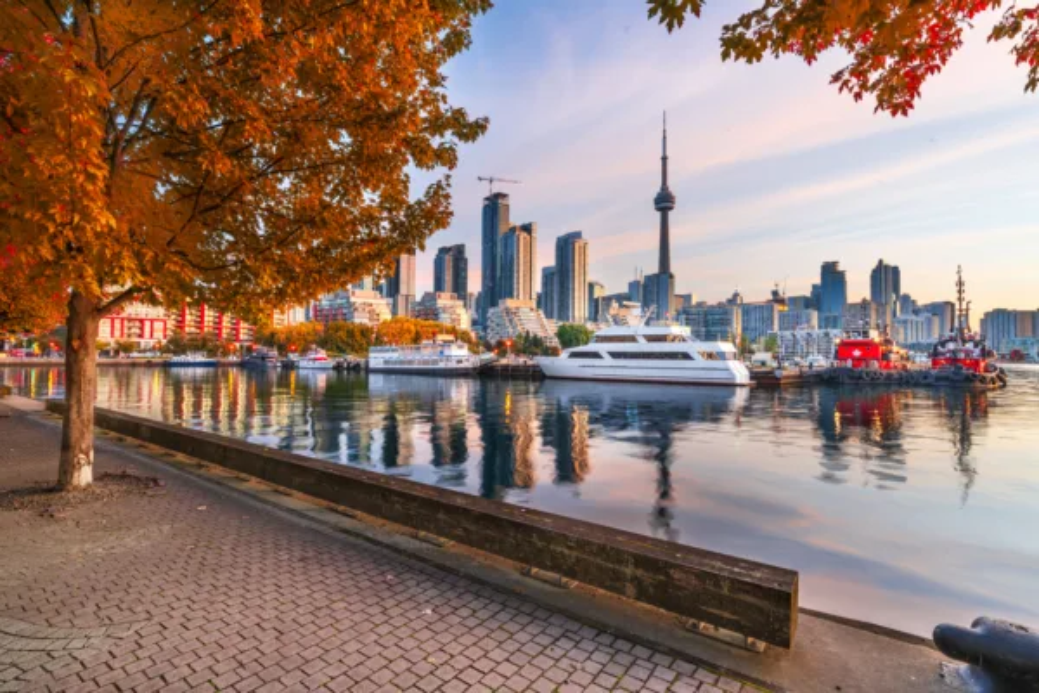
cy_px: 346
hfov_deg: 96.7
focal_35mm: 16
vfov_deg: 73.7
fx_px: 462
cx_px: 520
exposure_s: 3.2
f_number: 16
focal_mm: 16
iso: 100
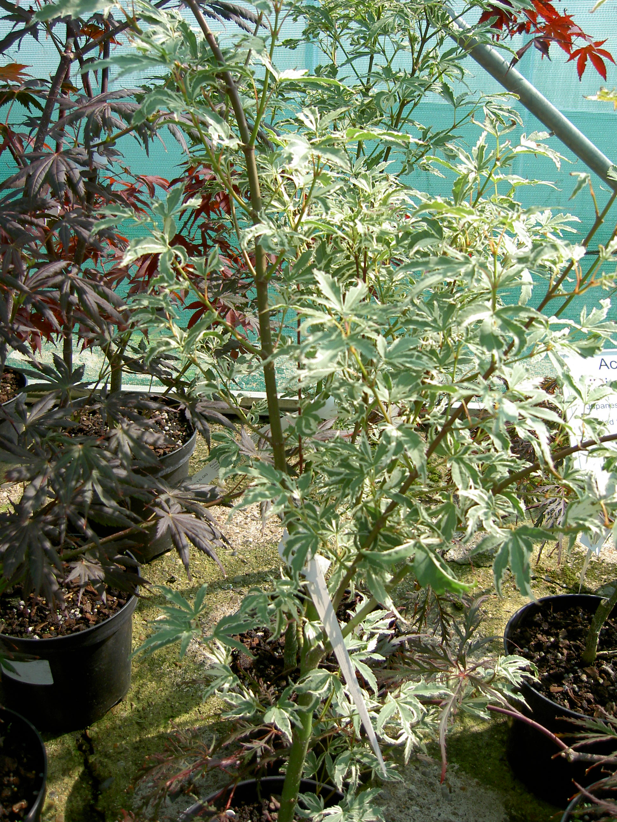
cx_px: 308
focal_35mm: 38
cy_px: 411
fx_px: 903
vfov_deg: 49.0
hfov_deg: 37.7
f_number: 3
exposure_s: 1/250
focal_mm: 6.3
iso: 50
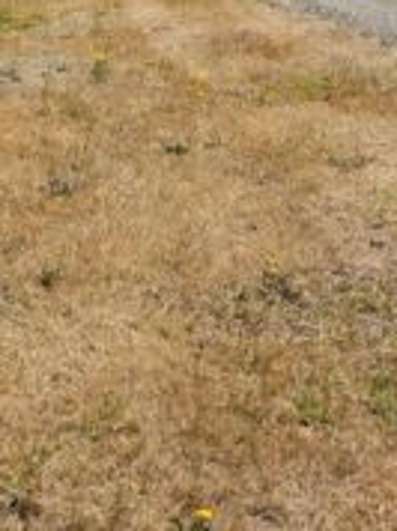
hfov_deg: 21.2
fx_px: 1058
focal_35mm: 69
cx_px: 161
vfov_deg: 26.1
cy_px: -52
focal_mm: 5.4
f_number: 1.8
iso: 25
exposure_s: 1/1728
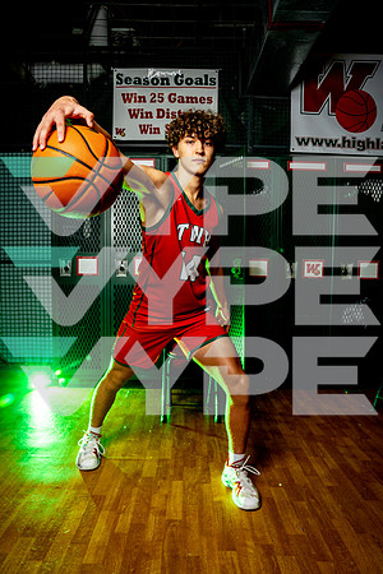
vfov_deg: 73.7
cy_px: 287
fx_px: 383
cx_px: 192
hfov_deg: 53.1
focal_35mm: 24
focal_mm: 24
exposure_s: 1/200
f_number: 7.1
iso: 200
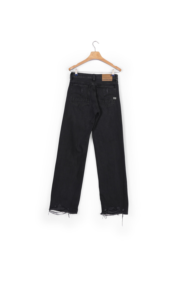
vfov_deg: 50.7
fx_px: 301
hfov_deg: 35.0
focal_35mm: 38
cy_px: 143
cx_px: 95
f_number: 13
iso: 100
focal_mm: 38
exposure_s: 1/125
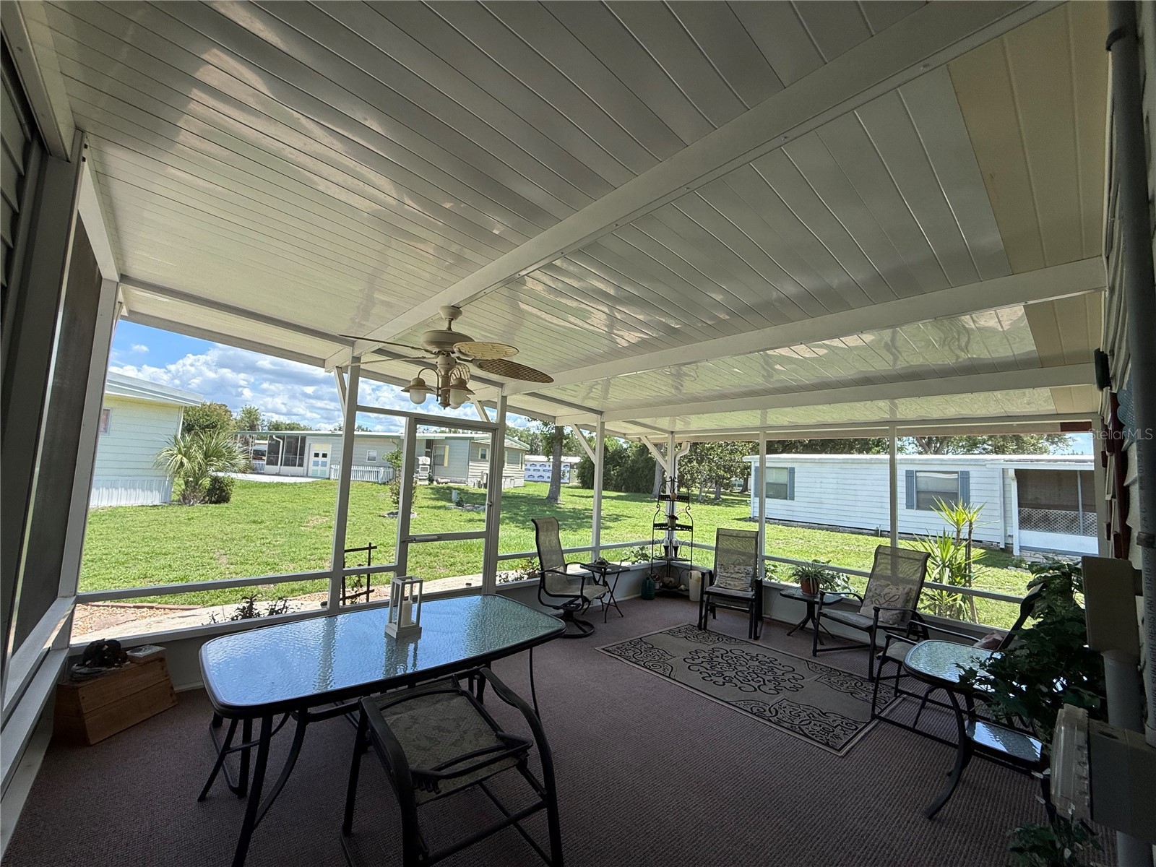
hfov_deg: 102.1
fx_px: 468
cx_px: 578
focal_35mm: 14
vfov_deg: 85.7
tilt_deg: +6.6
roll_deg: -3.2
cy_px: 434
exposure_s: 1/554
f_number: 2.2
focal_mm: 2.22
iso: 64
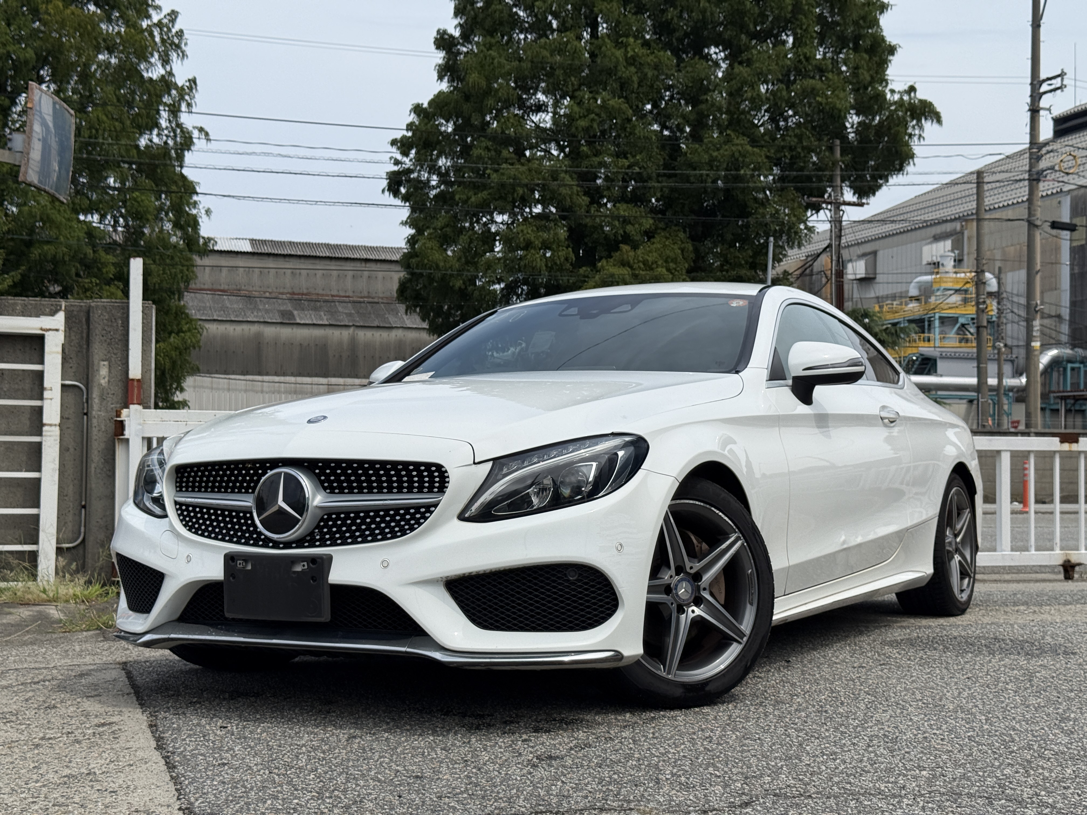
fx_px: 1507
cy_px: 408
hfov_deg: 39.7
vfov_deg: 30.3
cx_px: 544
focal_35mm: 48
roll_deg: -0.3
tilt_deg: +1.9
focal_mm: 6.76
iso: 80
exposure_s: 1/7874
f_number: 1.78
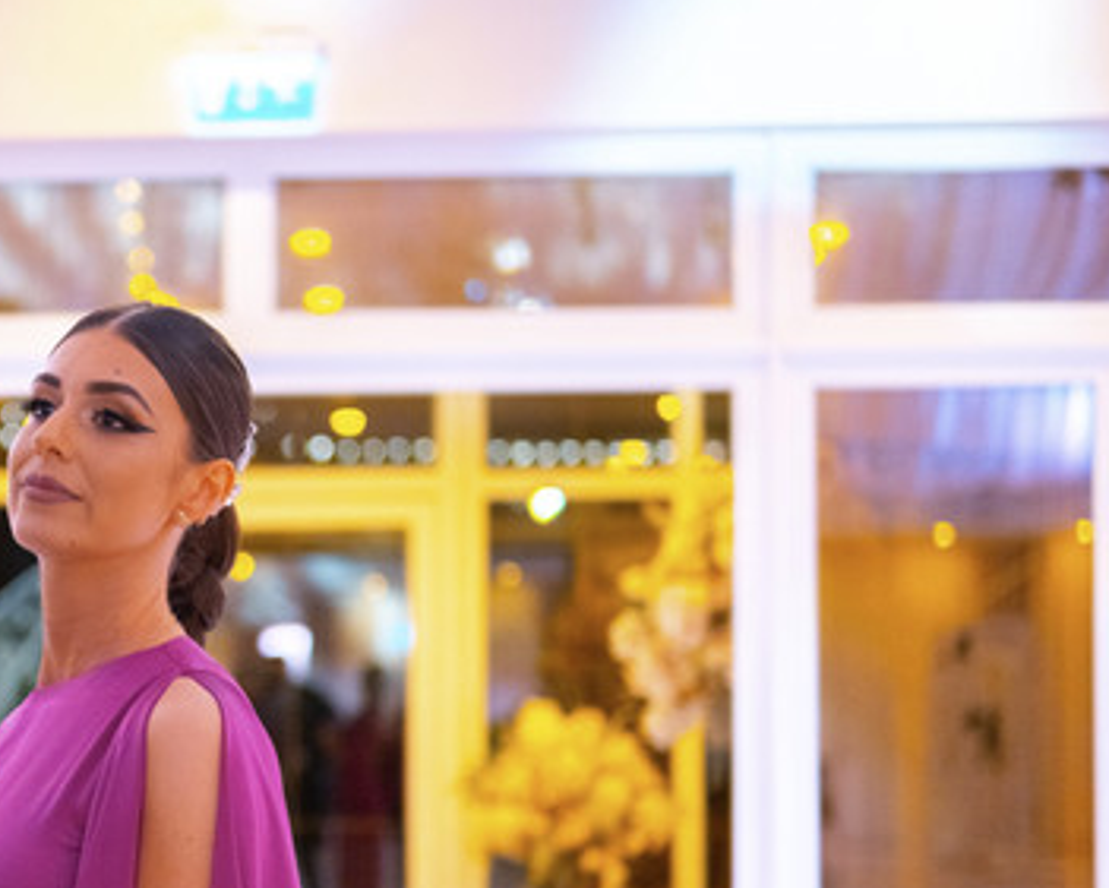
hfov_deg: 24.0
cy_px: 624
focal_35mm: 77
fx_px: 2528
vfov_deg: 19.8
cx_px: 104
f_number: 1.4
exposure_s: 1/125
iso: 1000
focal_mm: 30
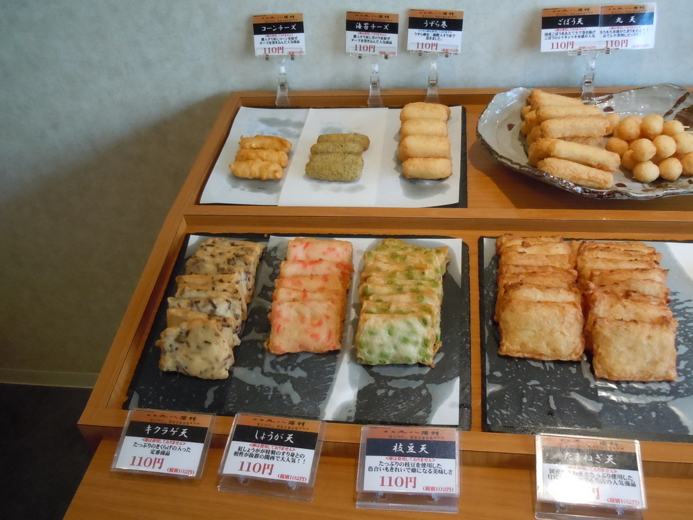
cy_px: 260
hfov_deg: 55.4
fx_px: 661
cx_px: 346
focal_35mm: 33
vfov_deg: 42.9
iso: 640
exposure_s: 1/125
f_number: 4
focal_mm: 5.9
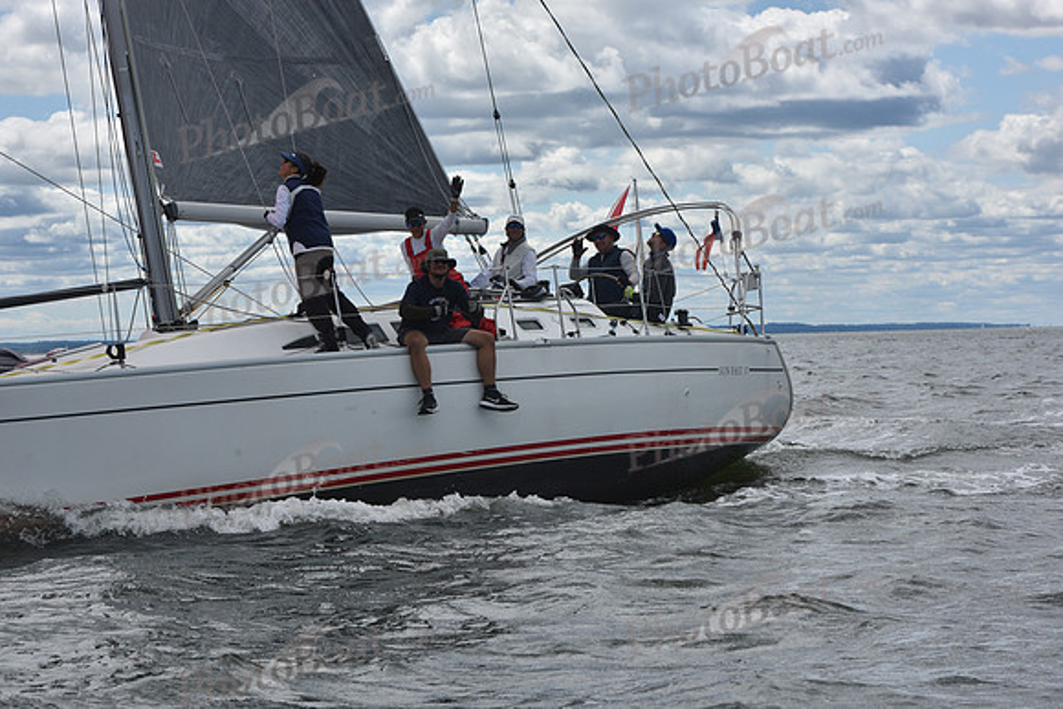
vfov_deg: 14.0
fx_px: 2894
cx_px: 532
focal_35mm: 98
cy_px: 354
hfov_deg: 20.8
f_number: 11
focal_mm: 98
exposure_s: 1/800
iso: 250
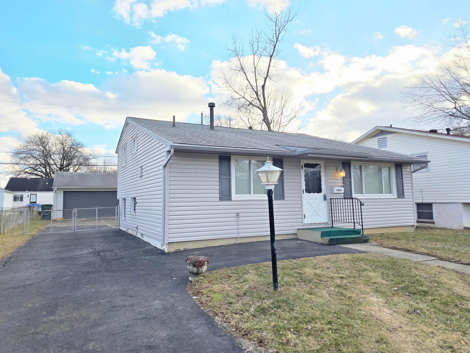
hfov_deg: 71.6
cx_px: 229
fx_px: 326
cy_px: 170
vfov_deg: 56.8
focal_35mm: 24
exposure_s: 1/182
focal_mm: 6.3
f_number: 1.7
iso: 12
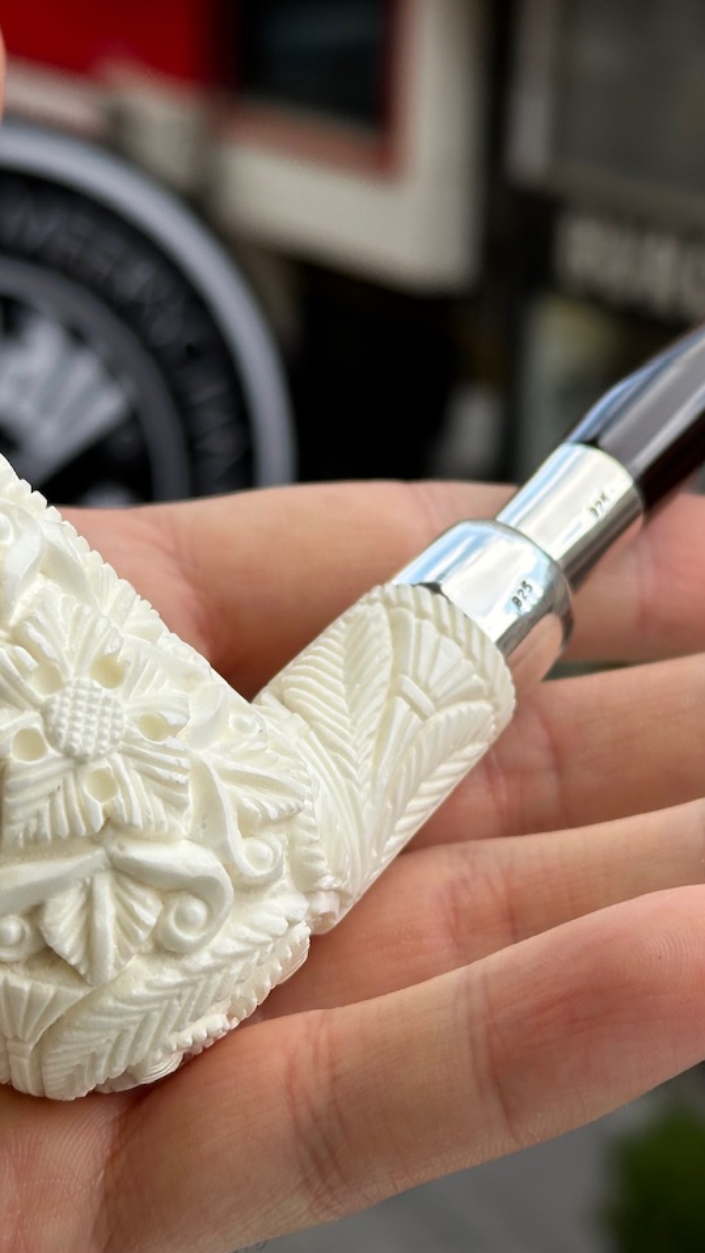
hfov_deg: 17.2
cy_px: 625
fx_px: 2326
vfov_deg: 30.1
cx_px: 364
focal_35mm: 70
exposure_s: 1/594
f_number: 1.78
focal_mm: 6.86
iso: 64
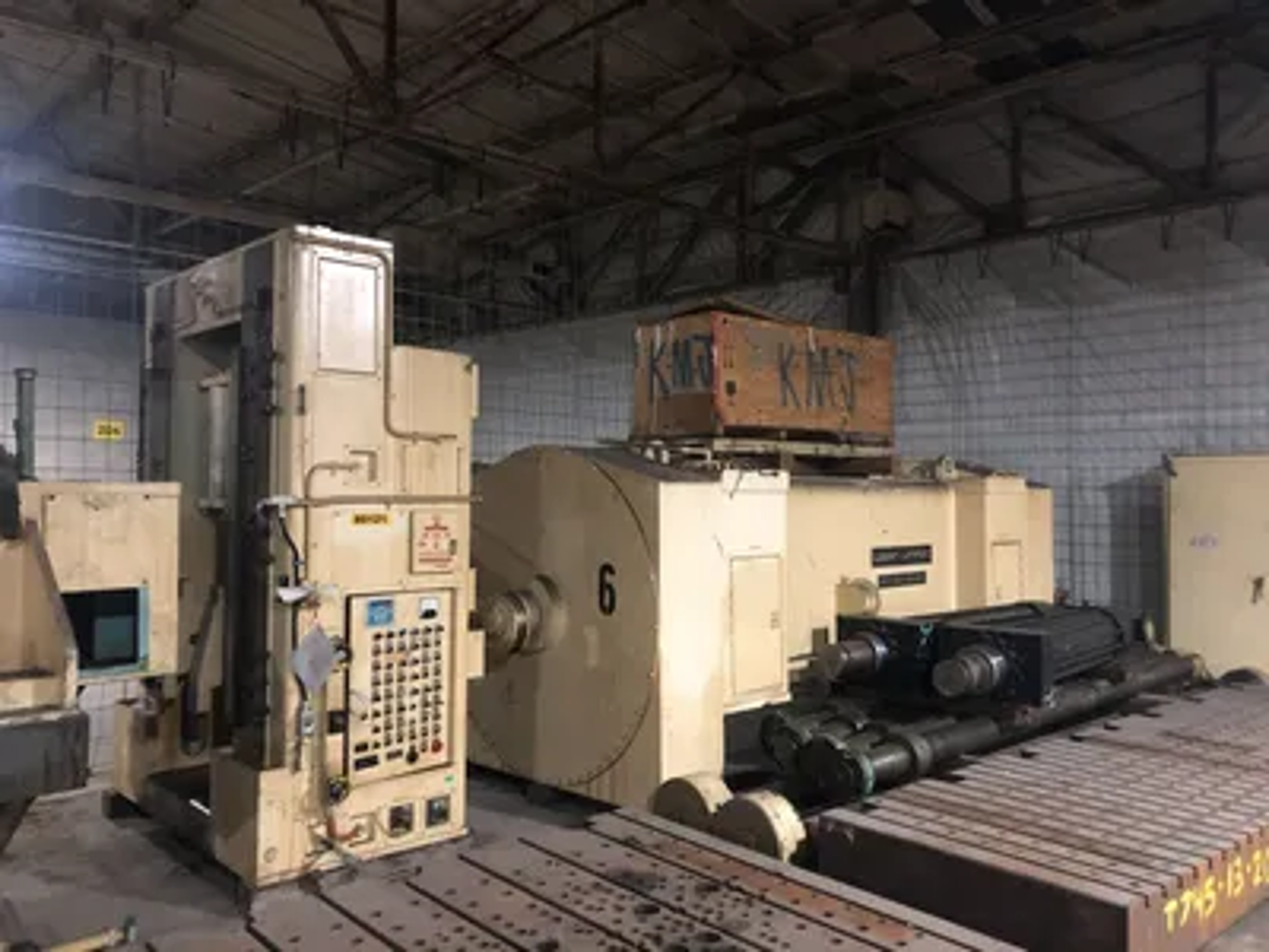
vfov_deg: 49.7
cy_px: 476
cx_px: 634
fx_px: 1026
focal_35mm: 28
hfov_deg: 63.4
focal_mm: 4
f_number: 1.8
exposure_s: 1/4
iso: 100
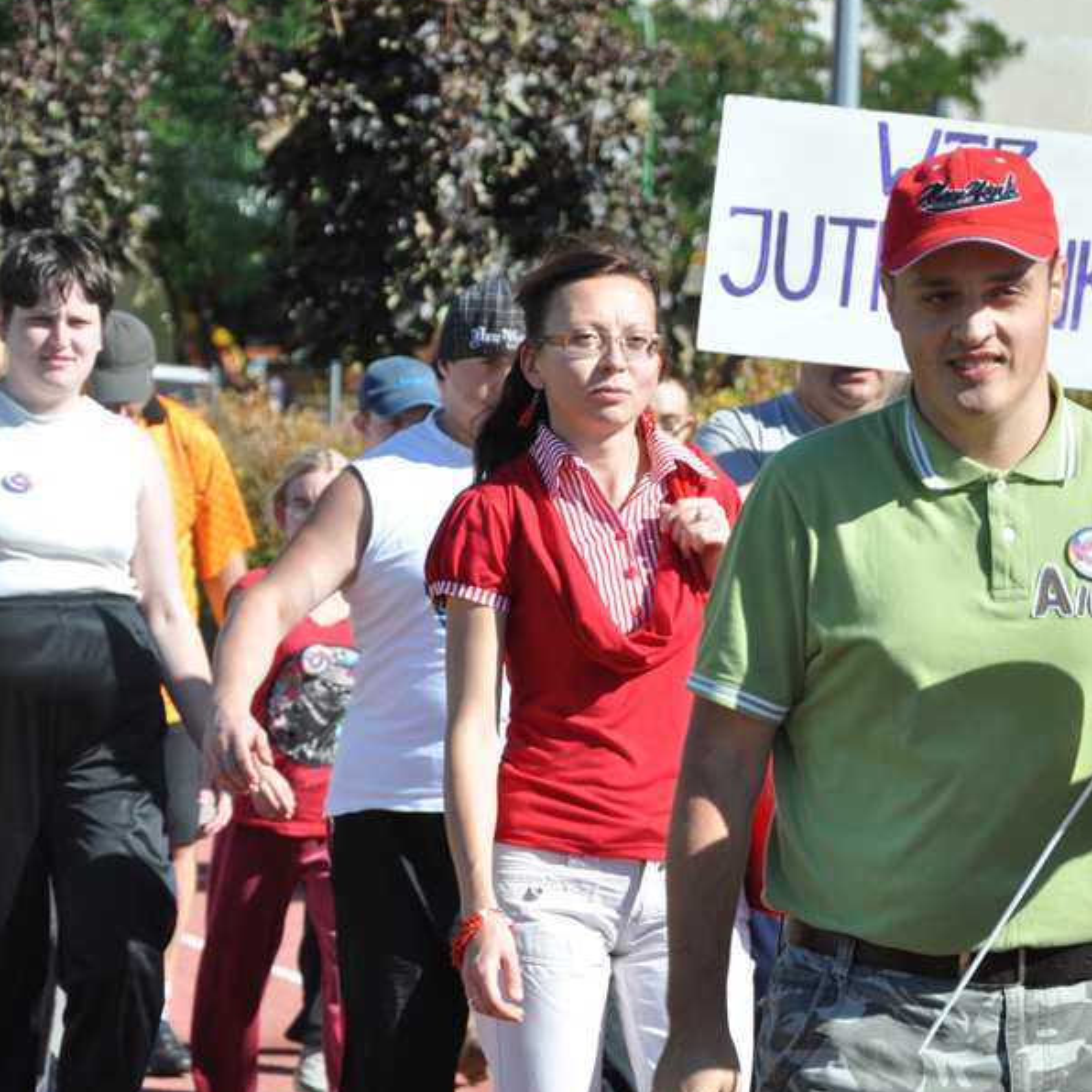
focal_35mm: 197
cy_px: 537
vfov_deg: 8.9
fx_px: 7031
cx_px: 687
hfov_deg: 8.9
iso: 500
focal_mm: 90
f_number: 5.6
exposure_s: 1/1500
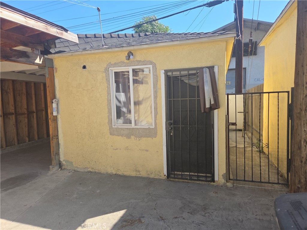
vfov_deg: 58.9
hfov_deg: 73.9
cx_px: 154
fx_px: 204
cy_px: 115
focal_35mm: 23
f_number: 1.8
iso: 25
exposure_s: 1/781
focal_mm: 5.4
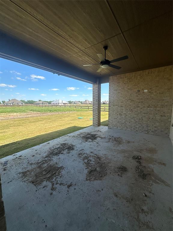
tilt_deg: -5.3
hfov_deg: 85.7
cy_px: 116
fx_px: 93
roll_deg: -0.7
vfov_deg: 102.1
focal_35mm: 14
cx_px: 86
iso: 40
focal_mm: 2.22
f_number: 2.2
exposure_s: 1/1006
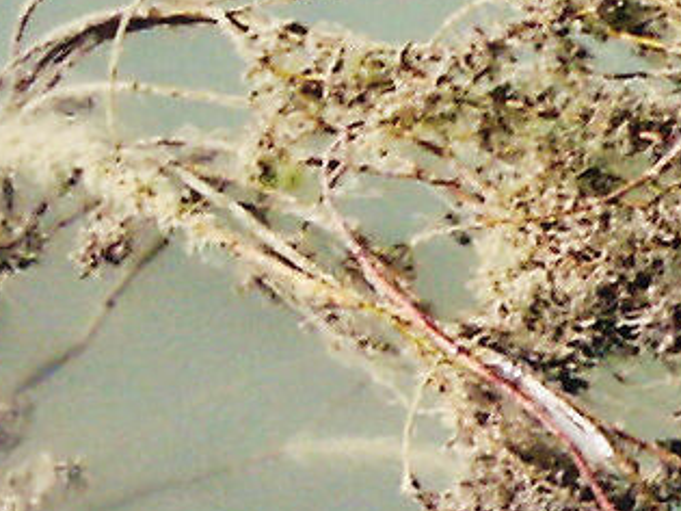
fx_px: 16932
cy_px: 1226
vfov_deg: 1.7
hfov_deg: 2.3
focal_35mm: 861
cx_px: 2302
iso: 100
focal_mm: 28.06
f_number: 4.5
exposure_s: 1/90
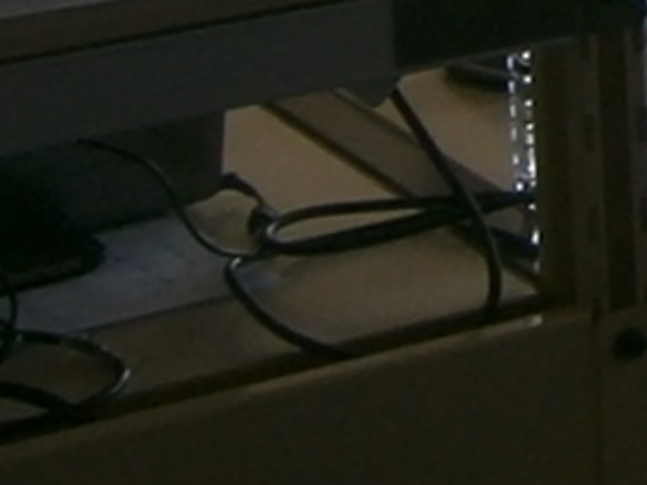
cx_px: 1669
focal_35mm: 189
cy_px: -810
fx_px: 3533
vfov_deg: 7.2
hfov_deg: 9.2
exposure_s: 1/100
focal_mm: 4.7
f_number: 2.8
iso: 80
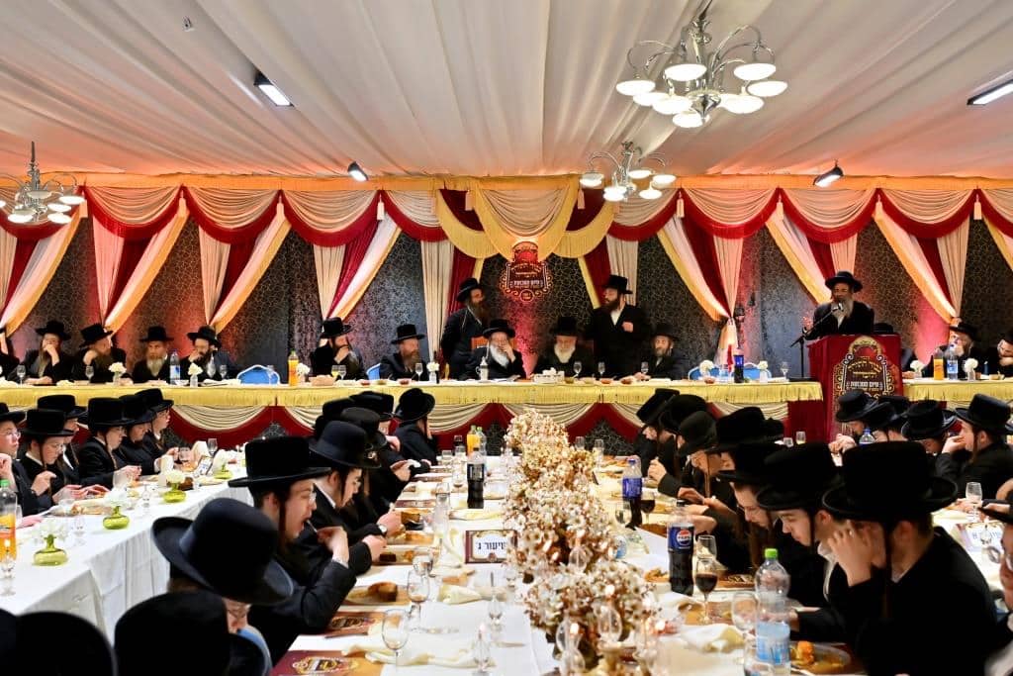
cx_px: 506
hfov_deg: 53.1
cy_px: 338
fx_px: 1013
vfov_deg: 36.9
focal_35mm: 36
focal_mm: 24
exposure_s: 1/250
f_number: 4
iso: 500
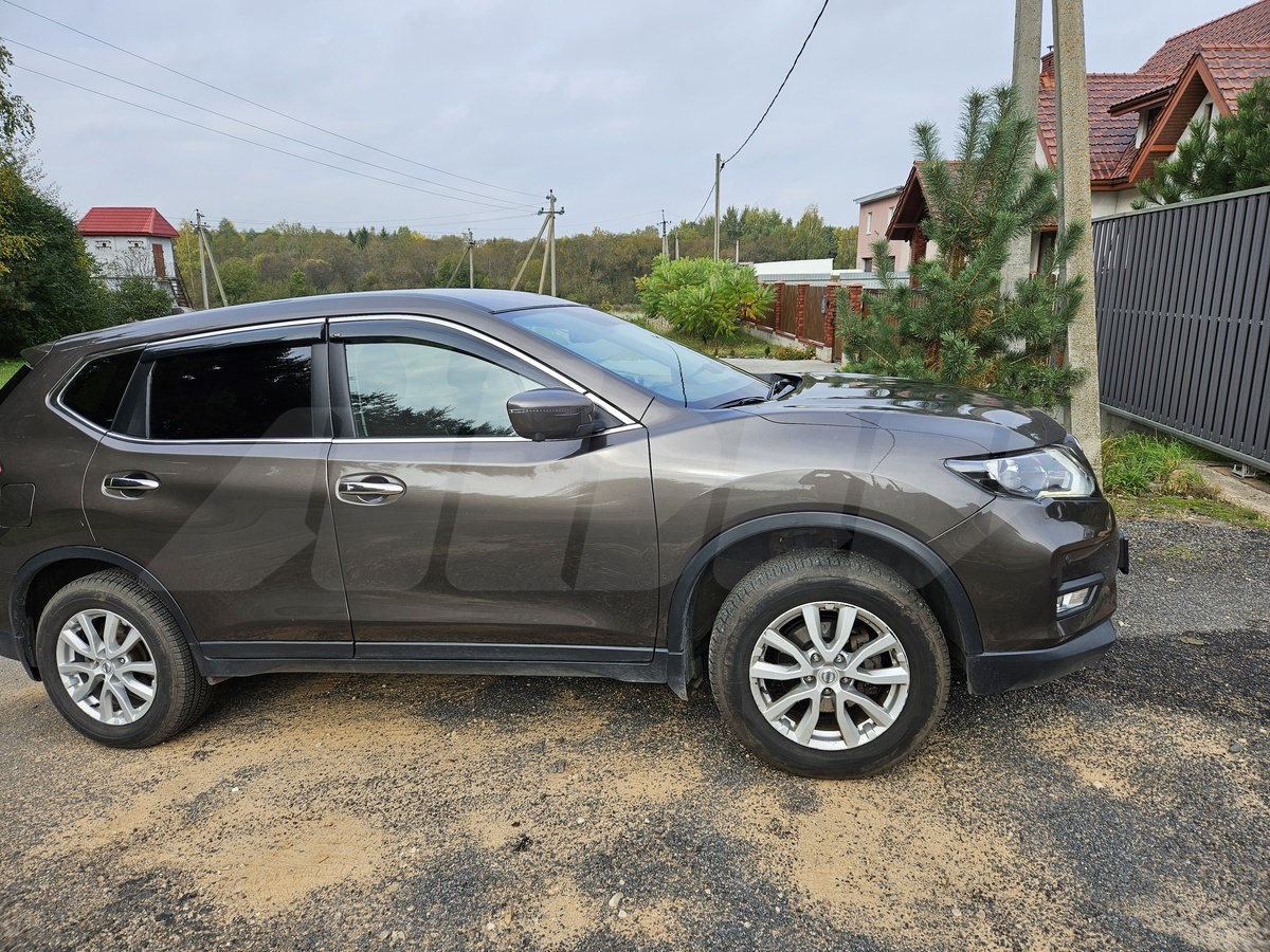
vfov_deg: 58.9
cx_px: 635
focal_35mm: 23
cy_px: 476
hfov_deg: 73.9
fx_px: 844
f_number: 1.8
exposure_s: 1/505
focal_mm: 5.4
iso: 25
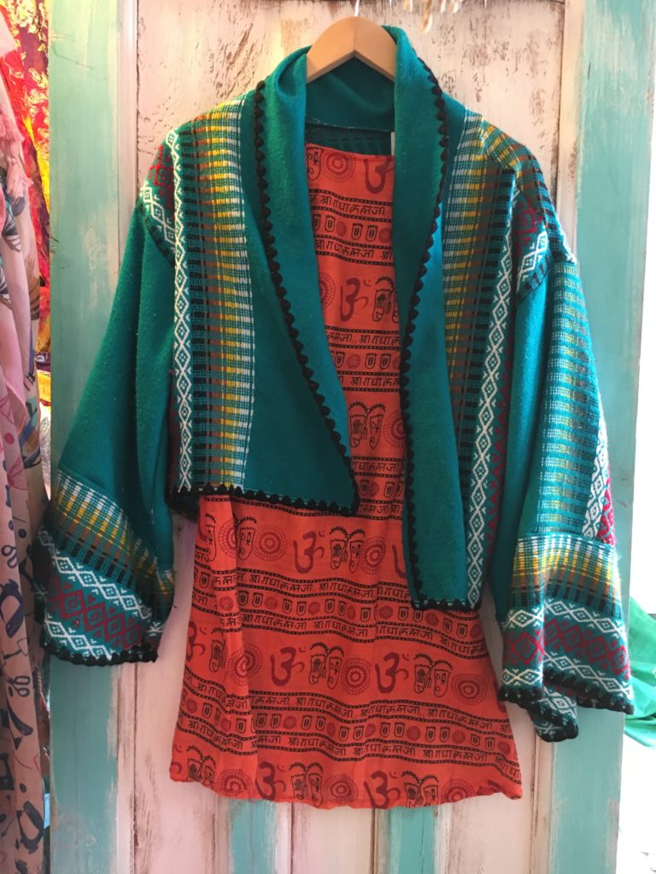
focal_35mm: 29
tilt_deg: -15.9
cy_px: 437
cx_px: 328
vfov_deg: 61.7
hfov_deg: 48.2
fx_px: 733
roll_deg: +0.4
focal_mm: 4.15
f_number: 2.2
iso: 200
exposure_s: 1/20
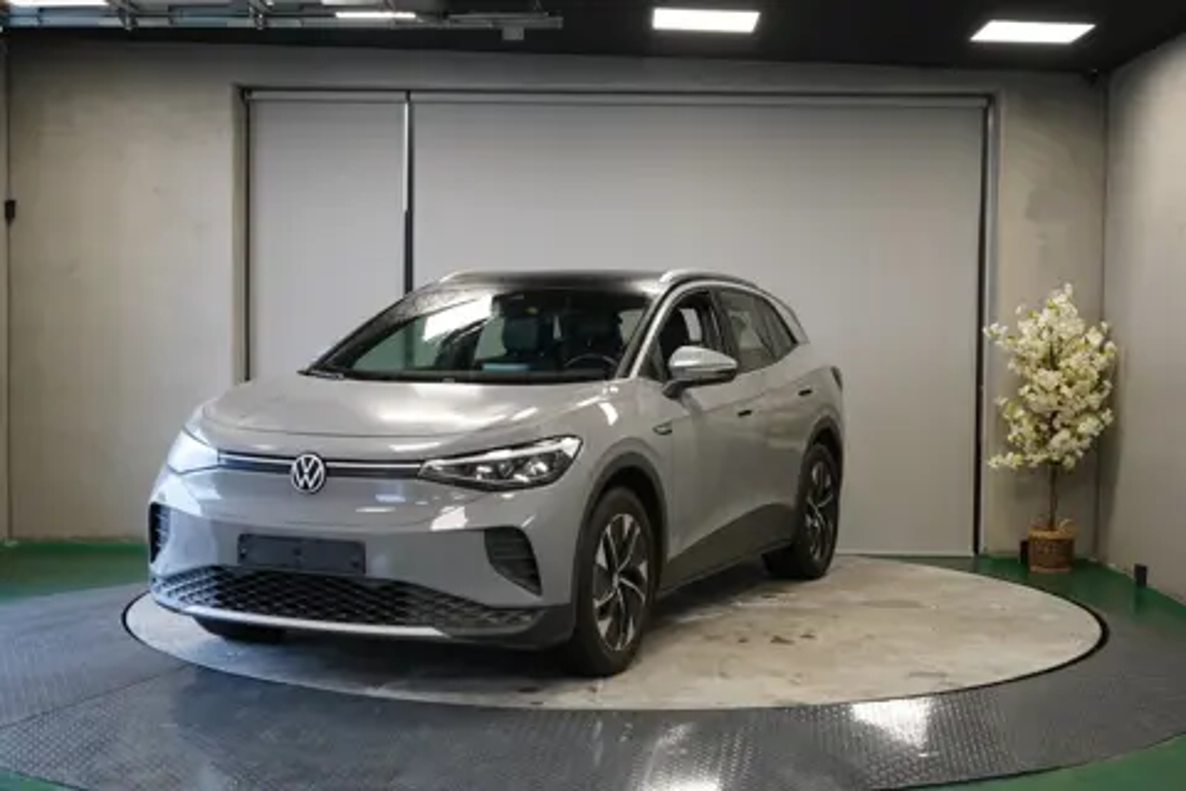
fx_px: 1614
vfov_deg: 27.5
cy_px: 396
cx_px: 593
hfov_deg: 40.3
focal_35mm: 49
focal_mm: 49
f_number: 4.5
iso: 2500
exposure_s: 1/160
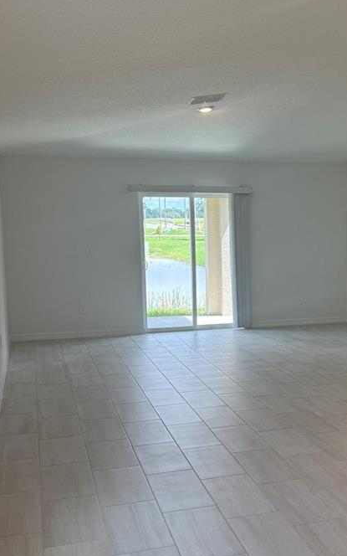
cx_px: 281
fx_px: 696
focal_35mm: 46
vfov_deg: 43.4
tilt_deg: -7.1
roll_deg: -0.1
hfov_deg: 27.4
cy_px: 311
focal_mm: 6.76
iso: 100
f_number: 1.78
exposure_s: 1/240
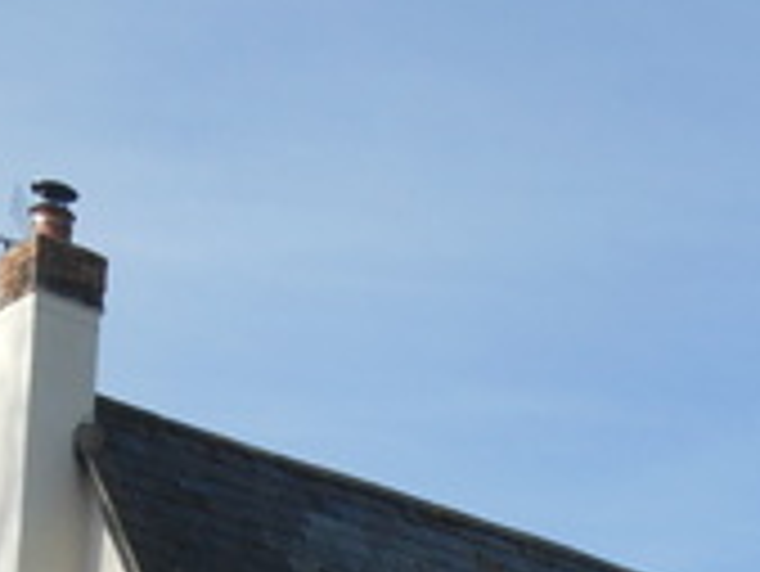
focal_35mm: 110
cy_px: 982
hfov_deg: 17.5
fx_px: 2417
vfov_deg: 12.5
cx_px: 720
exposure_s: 1/1000
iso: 80
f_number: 3.3
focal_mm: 5.2
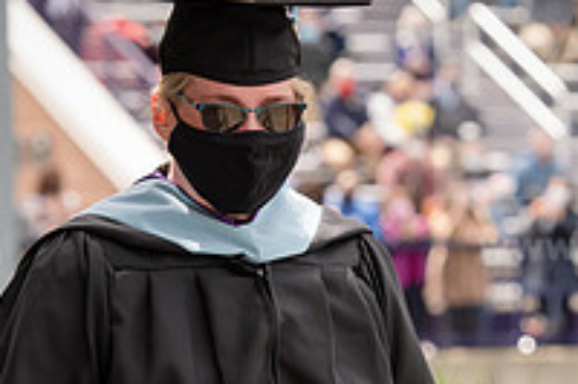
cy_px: 307
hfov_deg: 5.3
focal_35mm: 392
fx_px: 6288
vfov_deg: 3.5
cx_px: 347
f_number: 5.6
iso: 400
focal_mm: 135
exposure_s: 1/640
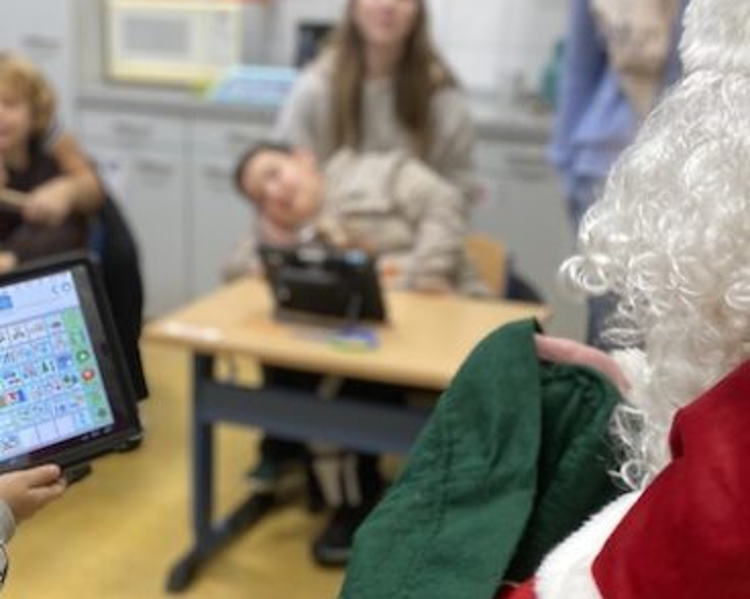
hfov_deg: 35.2
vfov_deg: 28.2
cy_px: 438
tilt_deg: -25.9
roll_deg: +0.5
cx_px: 293
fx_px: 1176
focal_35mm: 53
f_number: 1.8
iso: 125
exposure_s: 1/50
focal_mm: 4.25
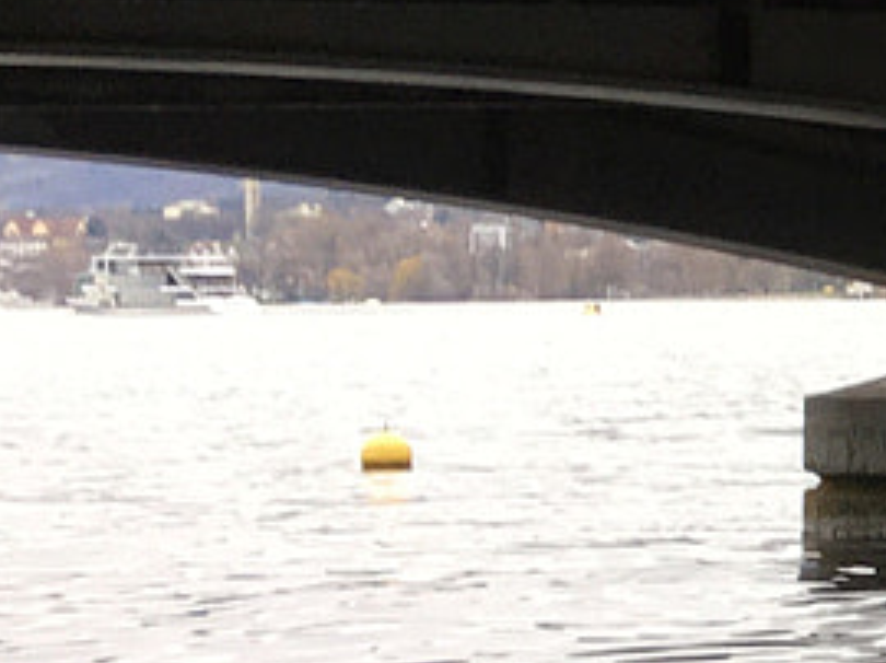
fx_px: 4398
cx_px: 2376
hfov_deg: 9.7
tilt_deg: -1.3
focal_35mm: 172
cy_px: 368
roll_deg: +1.2
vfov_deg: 8.6
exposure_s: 1/100
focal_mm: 4.15
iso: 25
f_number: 2.2
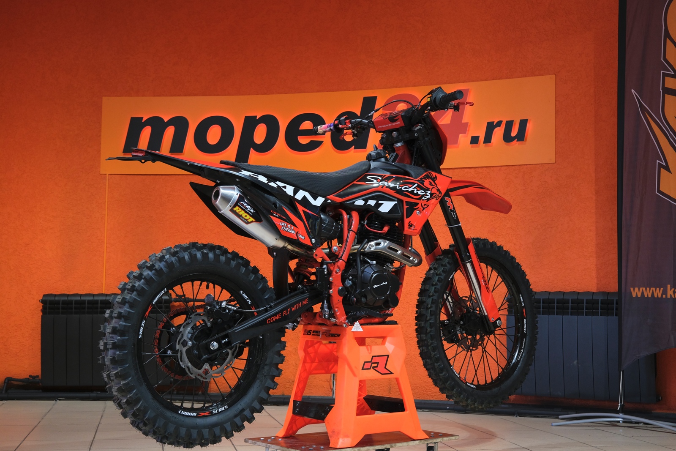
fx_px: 920
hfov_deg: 40.3
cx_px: 338
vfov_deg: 27.5
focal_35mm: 49
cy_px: 226
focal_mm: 32.5
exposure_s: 1/100
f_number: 4
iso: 1250
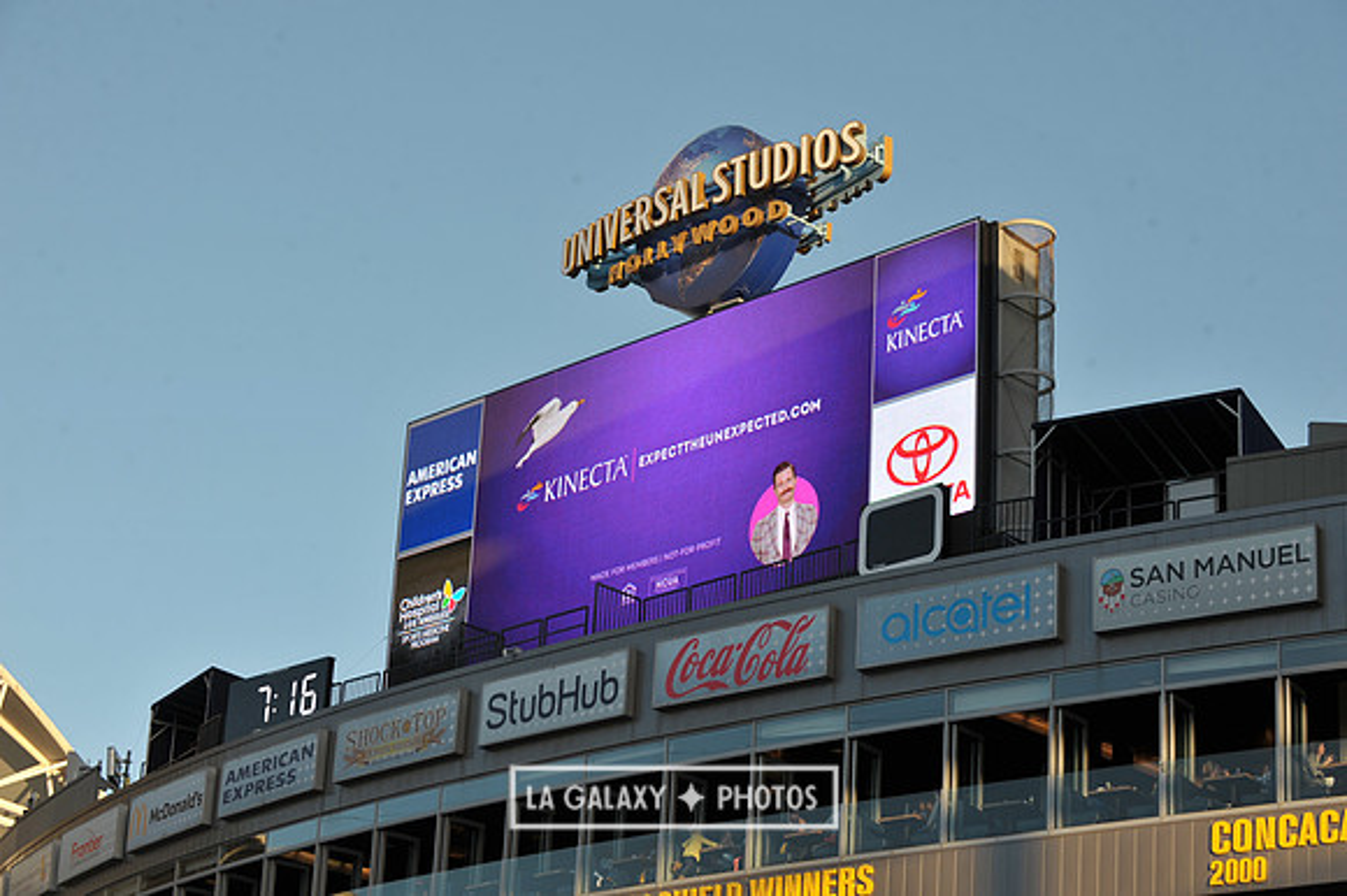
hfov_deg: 25.4
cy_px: 448
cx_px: 674
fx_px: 2992
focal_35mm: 80
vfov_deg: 17.0
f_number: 8
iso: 200
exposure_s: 1/250
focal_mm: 80
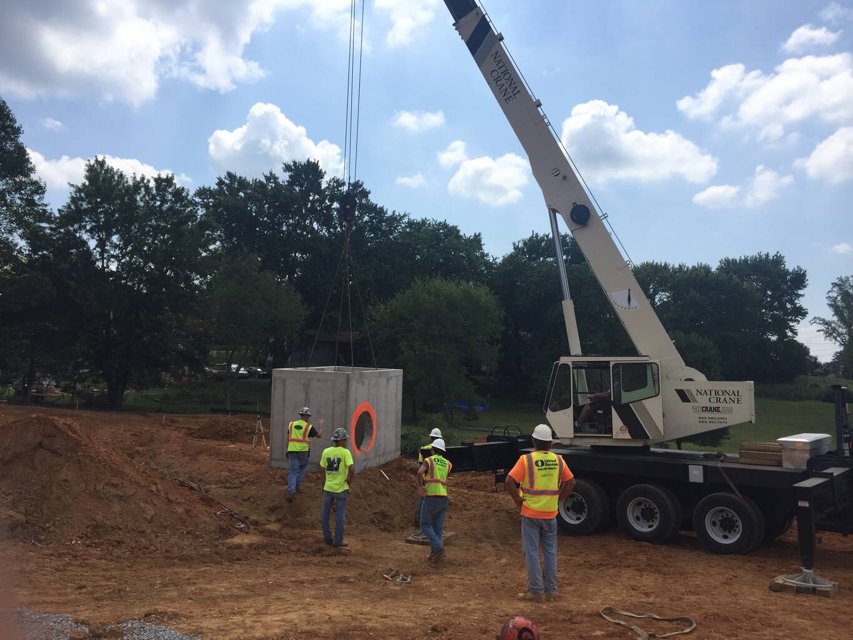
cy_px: 320
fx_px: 715
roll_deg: -2.9
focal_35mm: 29
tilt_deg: +1.8
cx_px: 426
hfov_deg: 61.7
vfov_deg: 48.2
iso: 32
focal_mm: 4.15
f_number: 2.2
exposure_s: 1/3049
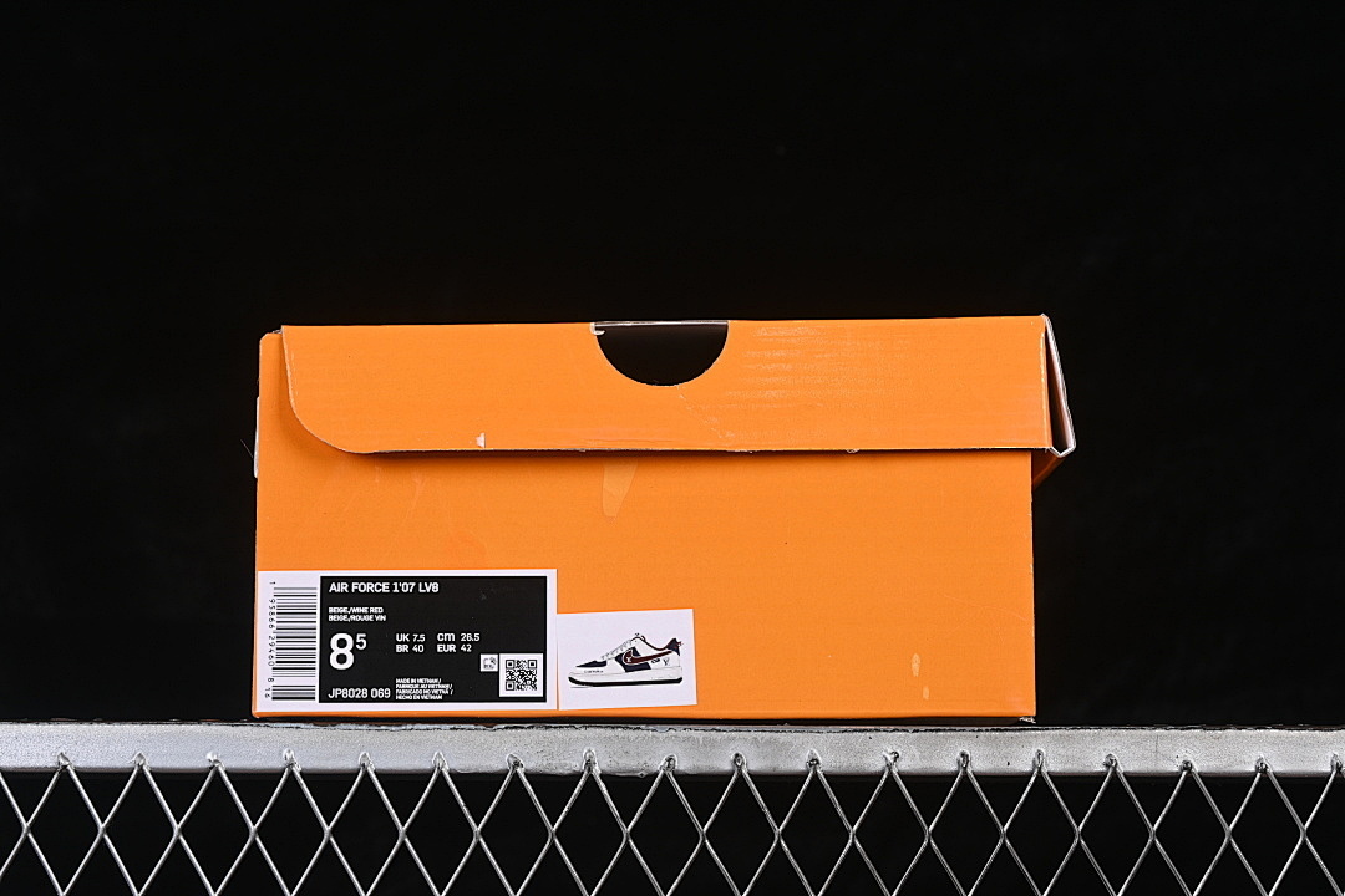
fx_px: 2802
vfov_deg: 18.2
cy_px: 448
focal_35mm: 75
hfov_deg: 27.0
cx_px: 672
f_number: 8
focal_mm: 50
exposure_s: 1/80
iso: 160
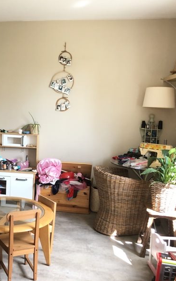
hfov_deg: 30.5
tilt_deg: -7.8
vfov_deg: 49.3
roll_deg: -2.2
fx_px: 307
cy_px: 141
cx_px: 17
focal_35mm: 40
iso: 32
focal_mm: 4
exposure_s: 1/30
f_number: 1.8
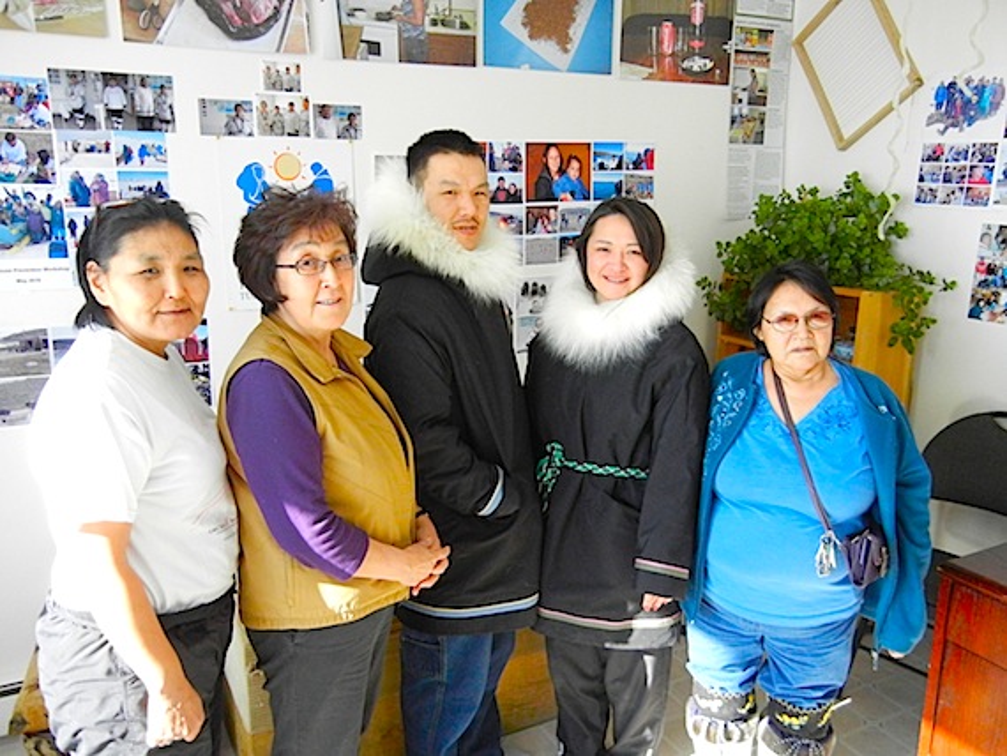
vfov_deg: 46.8
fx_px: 873
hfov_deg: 59.9
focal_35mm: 30
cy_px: 378
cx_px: 504
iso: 800
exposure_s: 1/520
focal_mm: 5.4
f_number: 3.5
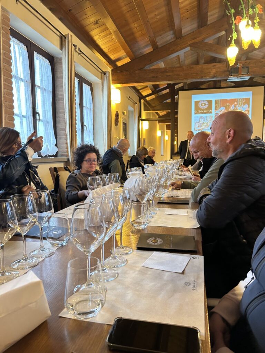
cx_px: 132
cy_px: 176
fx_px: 265
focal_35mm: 26
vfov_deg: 67.3
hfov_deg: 53.1
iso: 200
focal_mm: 5.7
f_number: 1.5
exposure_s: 1/50
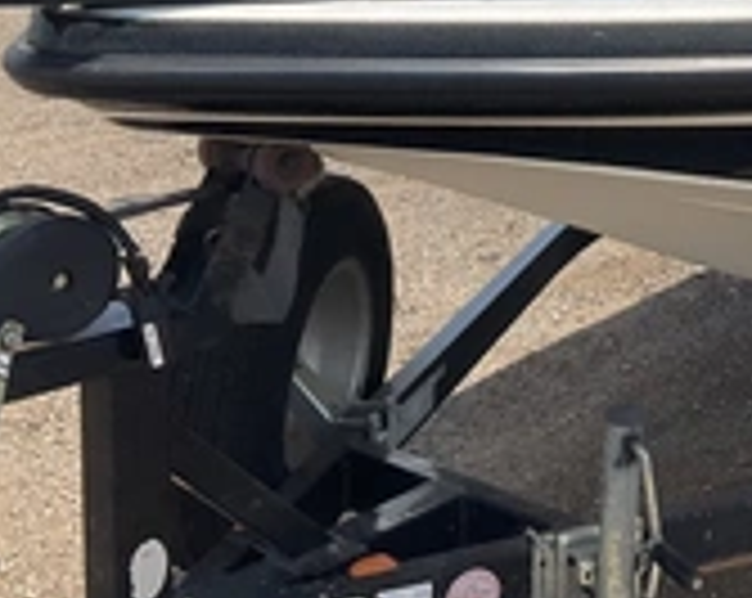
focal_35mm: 68
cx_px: 770
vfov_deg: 21.6
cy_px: 0
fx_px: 1511
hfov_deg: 26.3
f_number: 1.8
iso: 25
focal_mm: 3
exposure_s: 1/1490
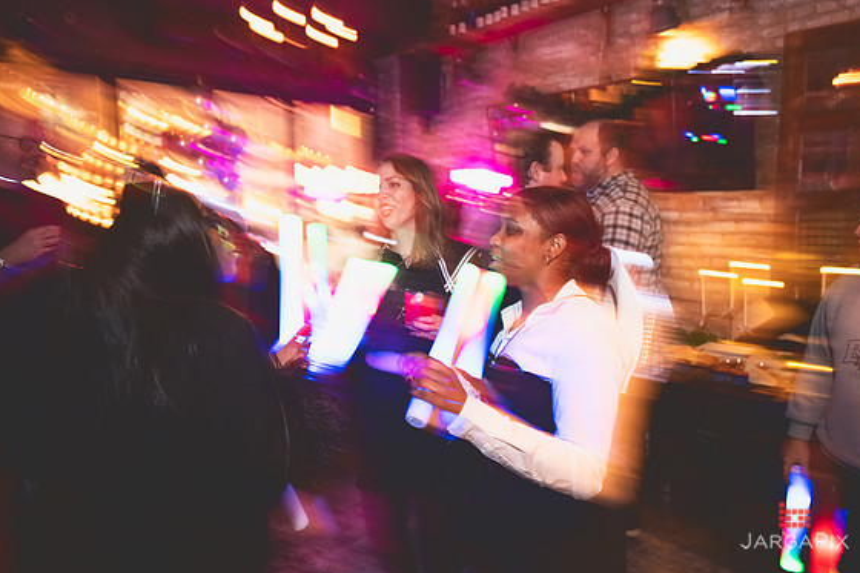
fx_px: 597
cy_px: 285
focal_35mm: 25
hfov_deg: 71.5
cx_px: 442
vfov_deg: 51.3
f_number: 2.8
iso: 3200
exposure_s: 1/25
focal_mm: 24
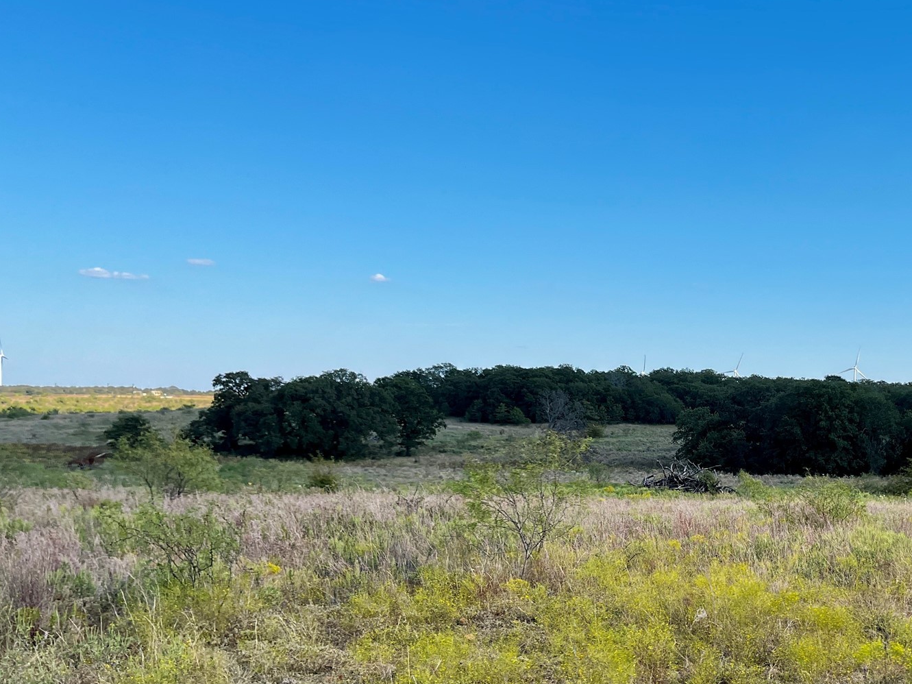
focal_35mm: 40
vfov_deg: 35.5
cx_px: 686
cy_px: 469
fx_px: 1054
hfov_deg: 45.2
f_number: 1.6
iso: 50
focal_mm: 5.1
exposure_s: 1/2309
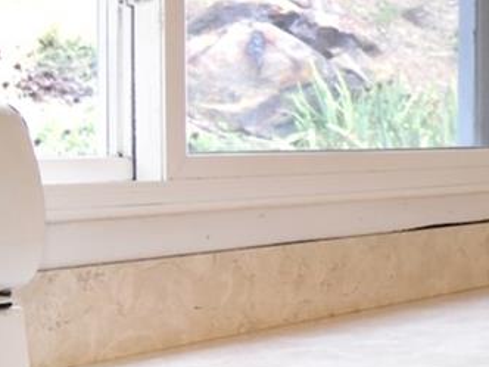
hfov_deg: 14.4
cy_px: 155
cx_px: 1128
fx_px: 1384
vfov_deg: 15.1
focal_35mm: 98
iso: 640
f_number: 8
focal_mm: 11
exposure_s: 1/50
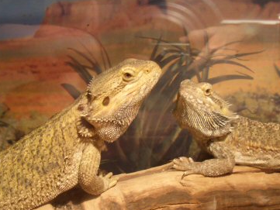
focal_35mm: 62
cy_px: 153
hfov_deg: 31.0
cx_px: 102
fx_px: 502
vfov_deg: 23.5
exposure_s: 1/8
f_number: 2.6
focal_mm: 5.8
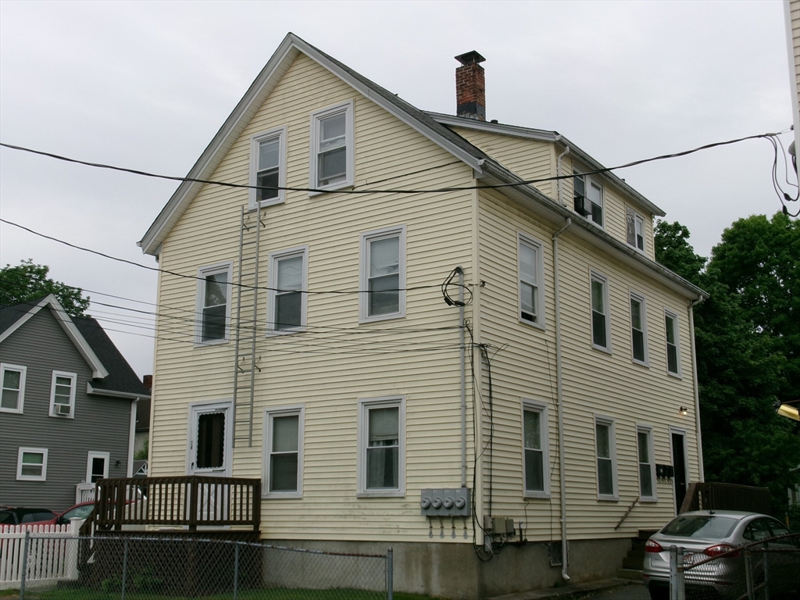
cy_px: 300
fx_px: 994
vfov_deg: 33.6
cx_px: 400
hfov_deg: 43.9
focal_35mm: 43
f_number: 12.5
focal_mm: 7.8
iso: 100
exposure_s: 1/60
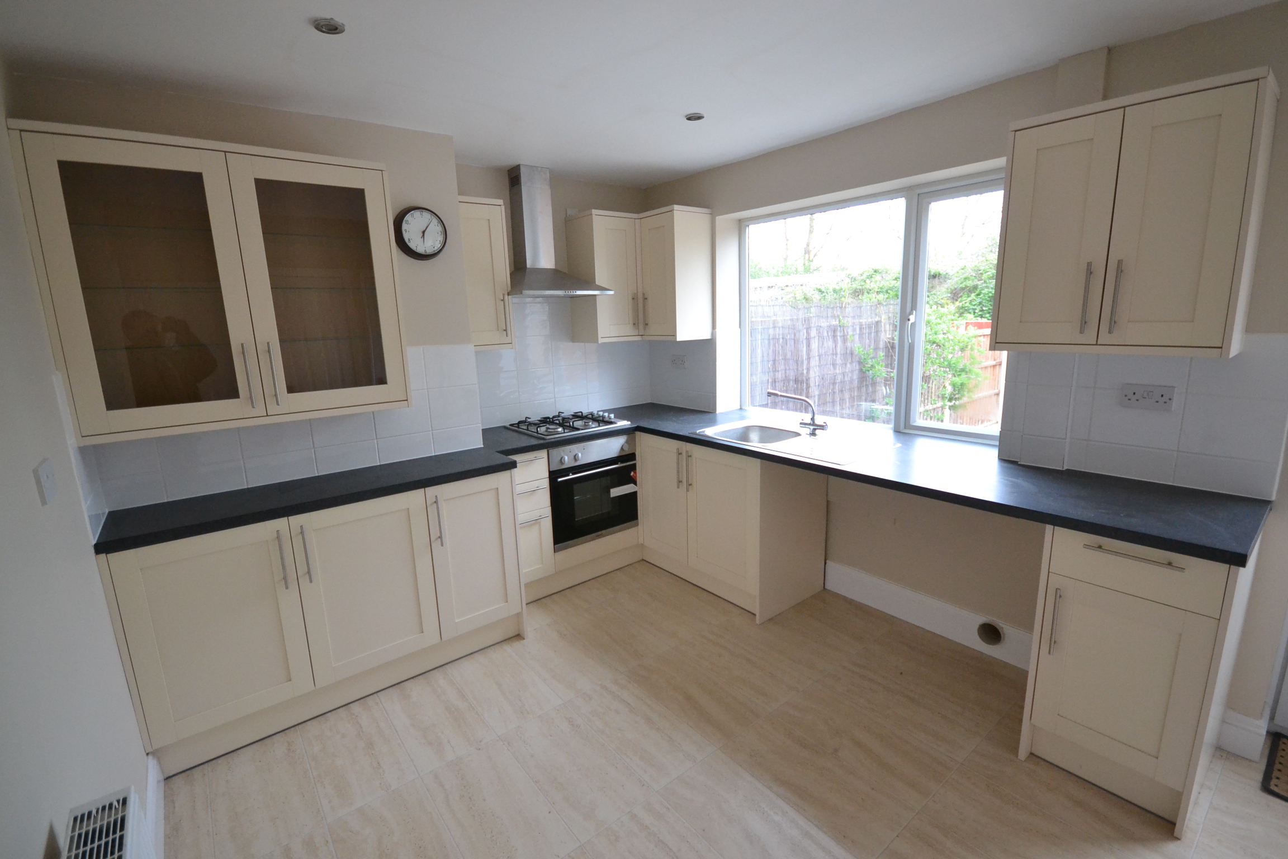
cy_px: 430
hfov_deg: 100.4
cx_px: 644
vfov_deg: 77.3
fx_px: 537
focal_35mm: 15
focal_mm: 10
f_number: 4
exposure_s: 1/60
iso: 2200
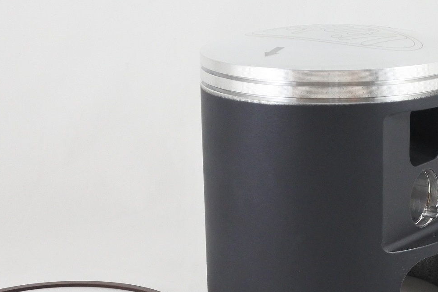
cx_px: 327
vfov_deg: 16.5
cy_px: 227
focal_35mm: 82
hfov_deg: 24.5
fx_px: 997
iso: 720
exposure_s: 1/125
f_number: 4.2
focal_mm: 15
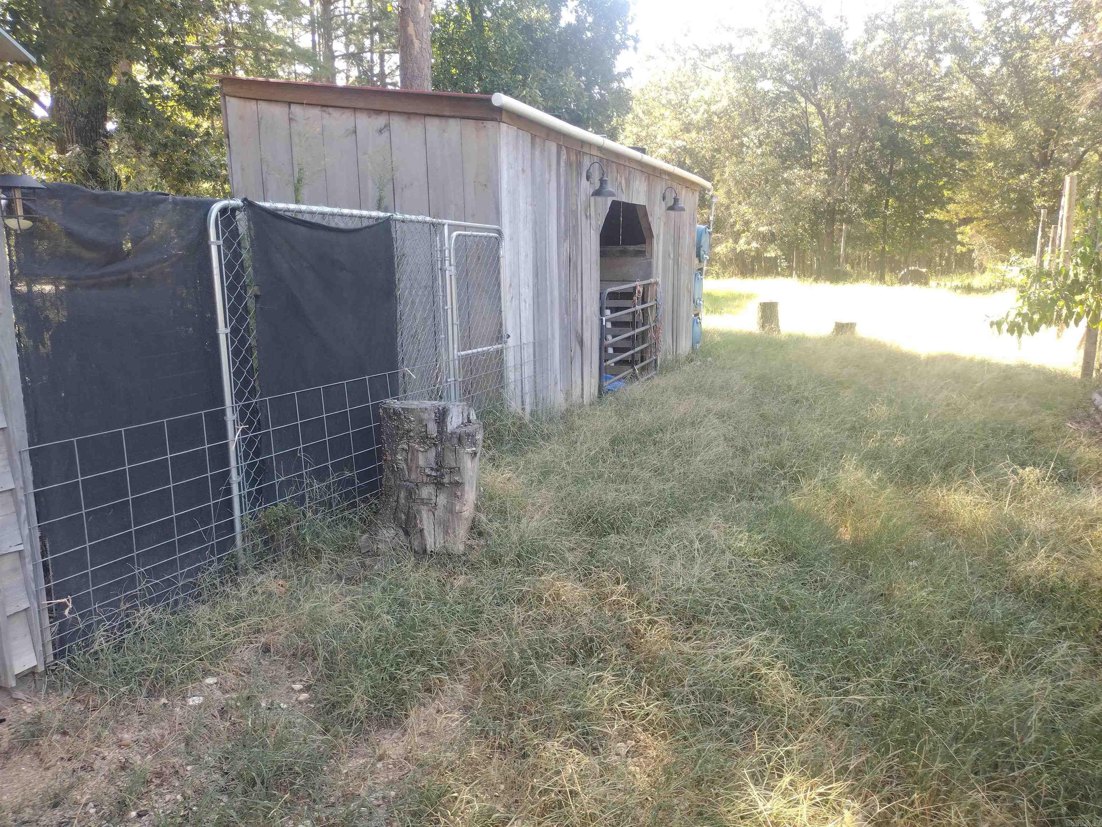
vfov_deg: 51.4
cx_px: 551
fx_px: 860
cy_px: 414
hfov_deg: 65.3
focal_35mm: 27
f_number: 1.7
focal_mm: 4.71
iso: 100
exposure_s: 1/150
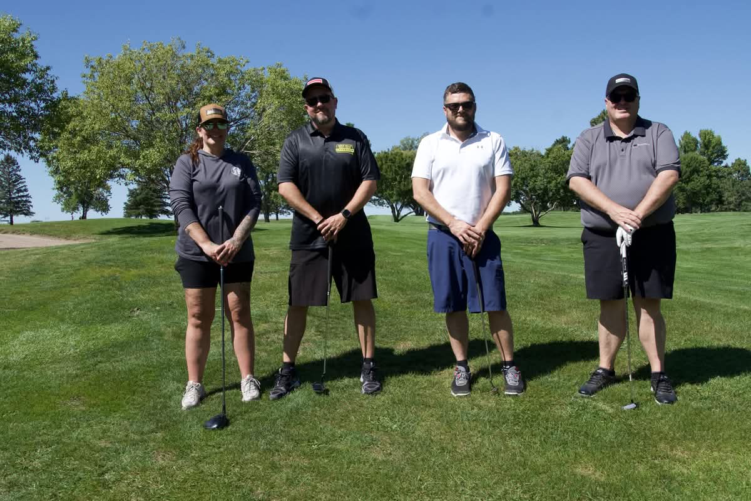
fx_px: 751
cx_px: 376
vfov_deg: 36.9
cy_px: 250
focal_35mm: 36
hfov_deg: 53.1
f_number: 9.5
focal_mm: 24
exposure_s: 1/3000
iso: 1250
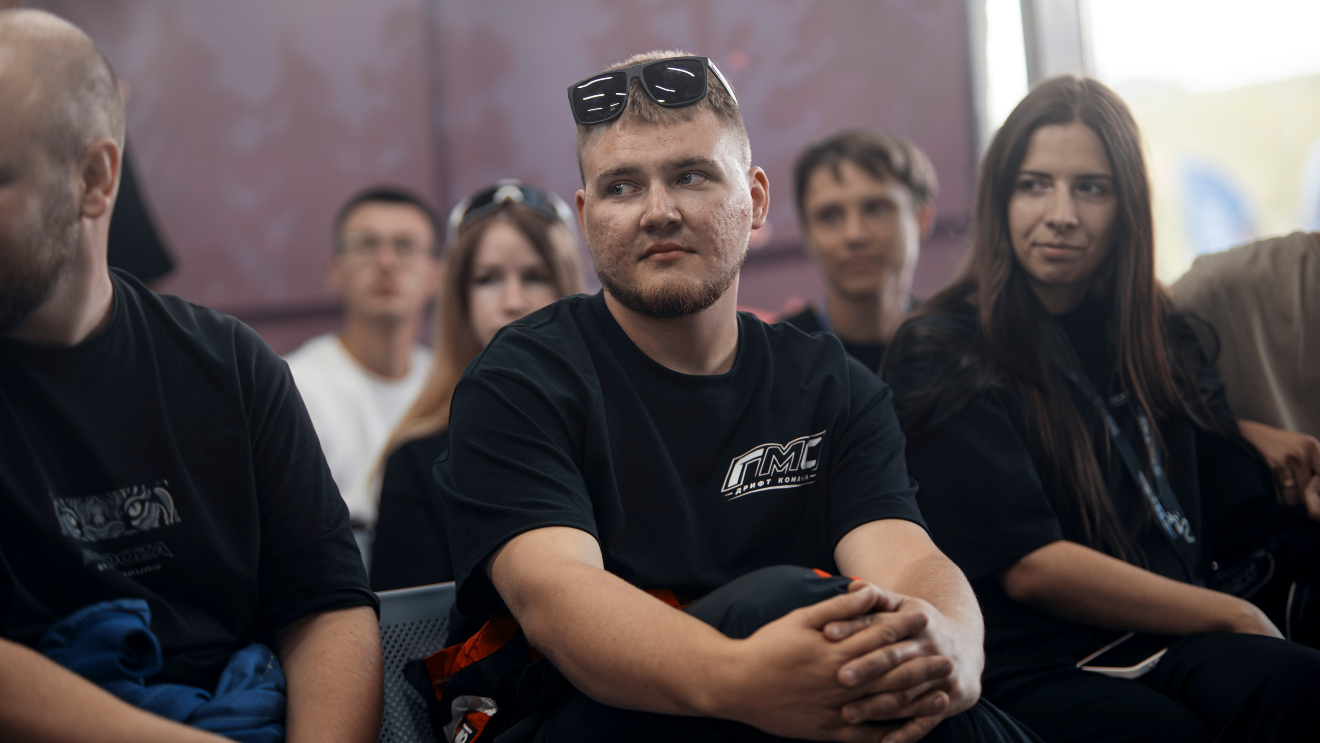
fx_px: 3117
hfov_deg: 23.9
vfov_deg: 13.6
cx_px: 660
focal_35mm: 89
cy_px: 372
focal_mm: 85
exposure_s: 1/125
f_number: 1.8
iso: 250
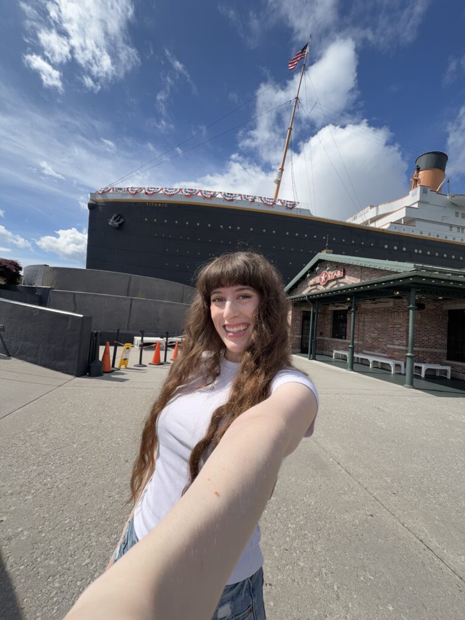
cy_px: 310
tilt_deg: +4.3
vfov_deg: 102.1
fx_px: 251
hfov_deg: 85.7
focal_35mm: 14
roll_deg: -4.7
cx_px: 232
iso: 20
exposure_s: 1/1211
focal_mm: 2.22
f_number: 2.2
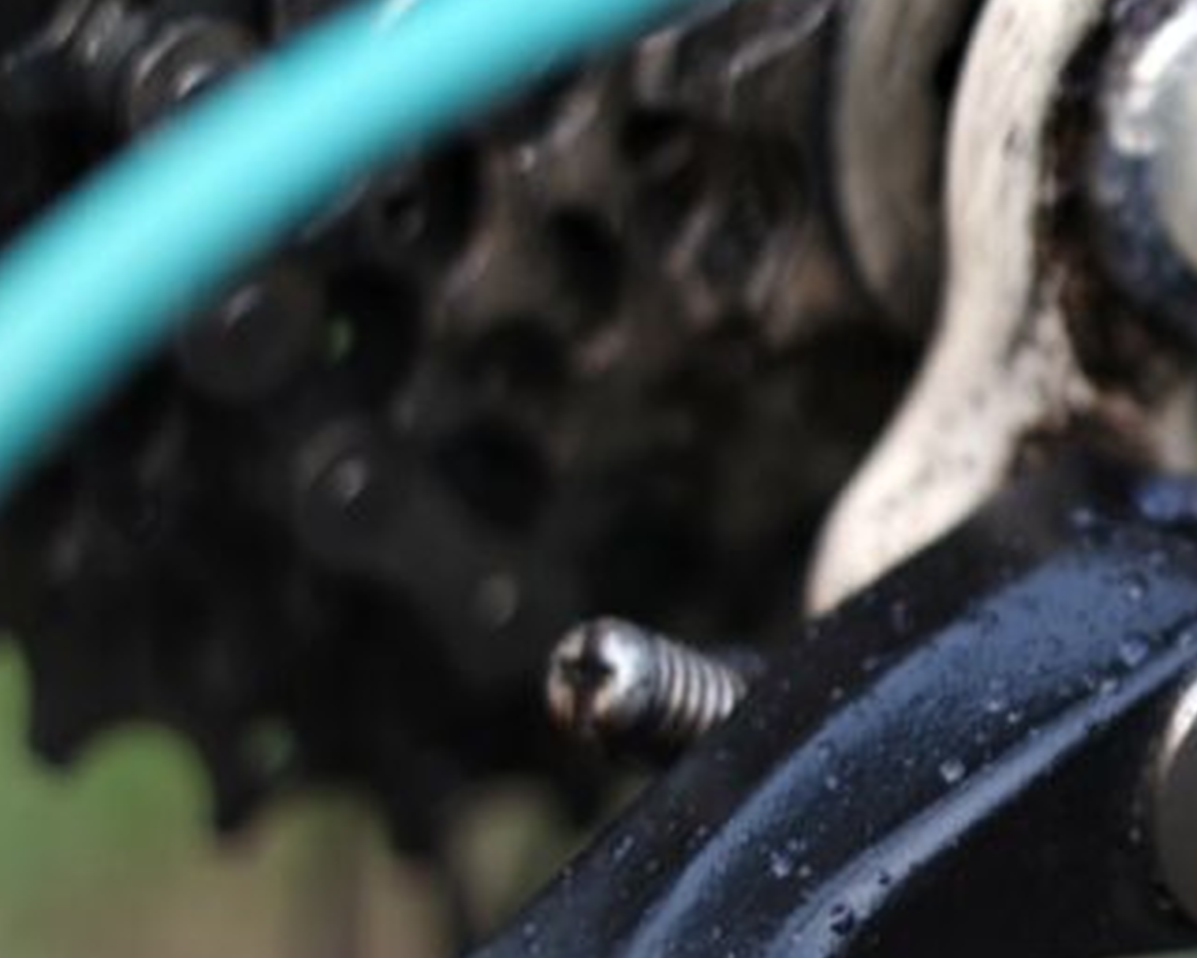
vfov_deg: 11.2
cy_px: 391
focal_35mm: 138
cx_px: 1627
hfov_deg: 13.4
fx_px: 4889
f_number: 2
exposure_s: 1/50
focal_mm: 30
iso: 100
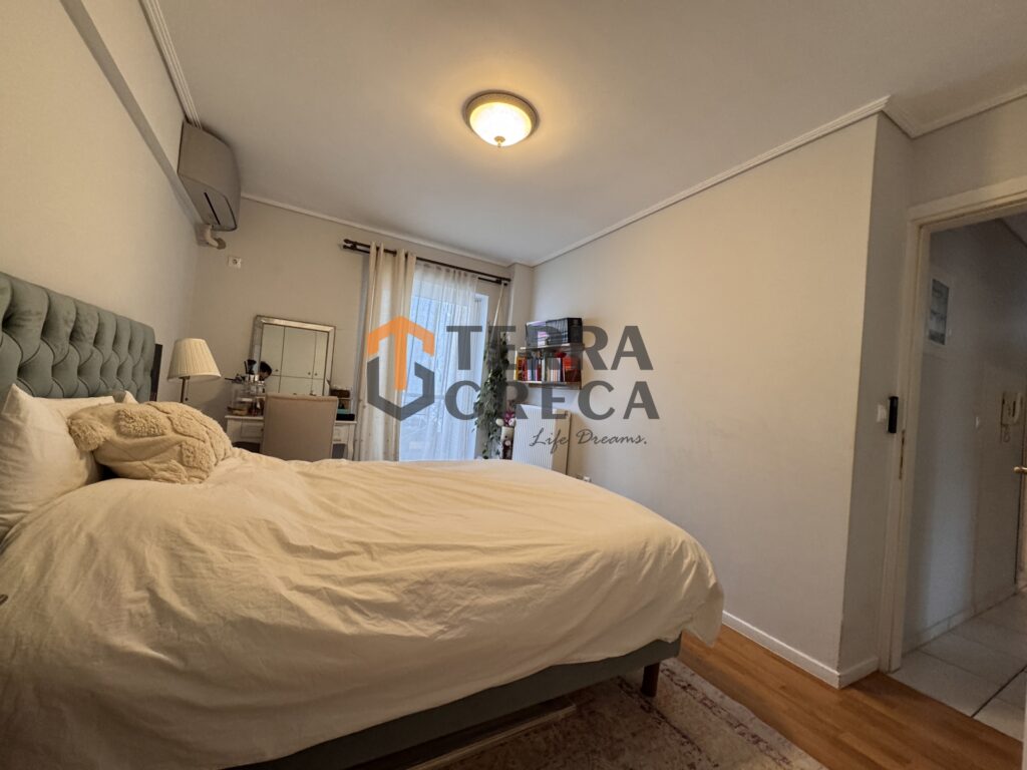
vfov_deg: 85.7
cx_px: 514
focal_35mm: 14
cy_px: 385
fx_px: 415
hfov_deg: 102.1
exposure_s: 1/100
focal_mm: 2.22
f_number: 2.2
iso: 250
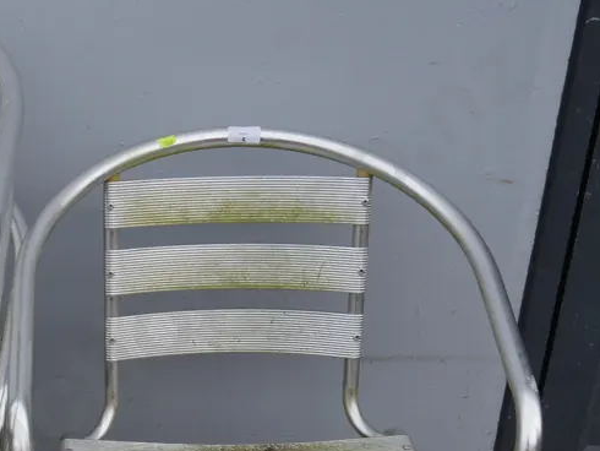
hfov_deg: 26.1
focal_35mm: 71
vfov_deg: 20.2
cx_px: 16
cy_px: 439
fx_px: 1231
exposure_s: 1/200
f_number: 5
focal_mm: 17
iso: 200
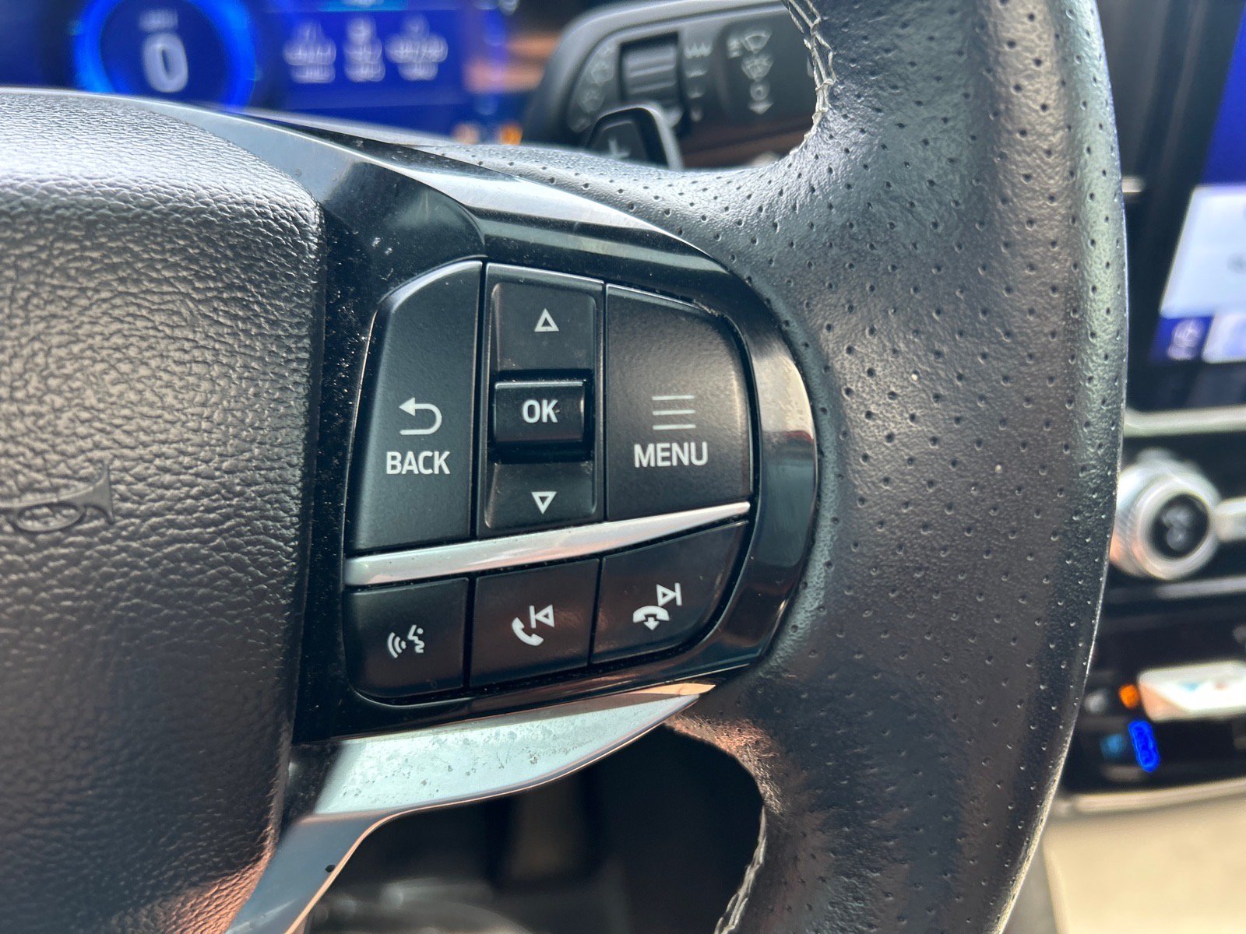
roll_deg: +2.1
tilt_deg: -32.2
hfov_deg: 67.3
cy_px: 467
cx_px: 623
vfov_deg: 53.1
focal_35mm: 26
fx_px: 936
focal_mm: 5.7
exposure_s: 1/121
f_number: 1.5
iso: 100
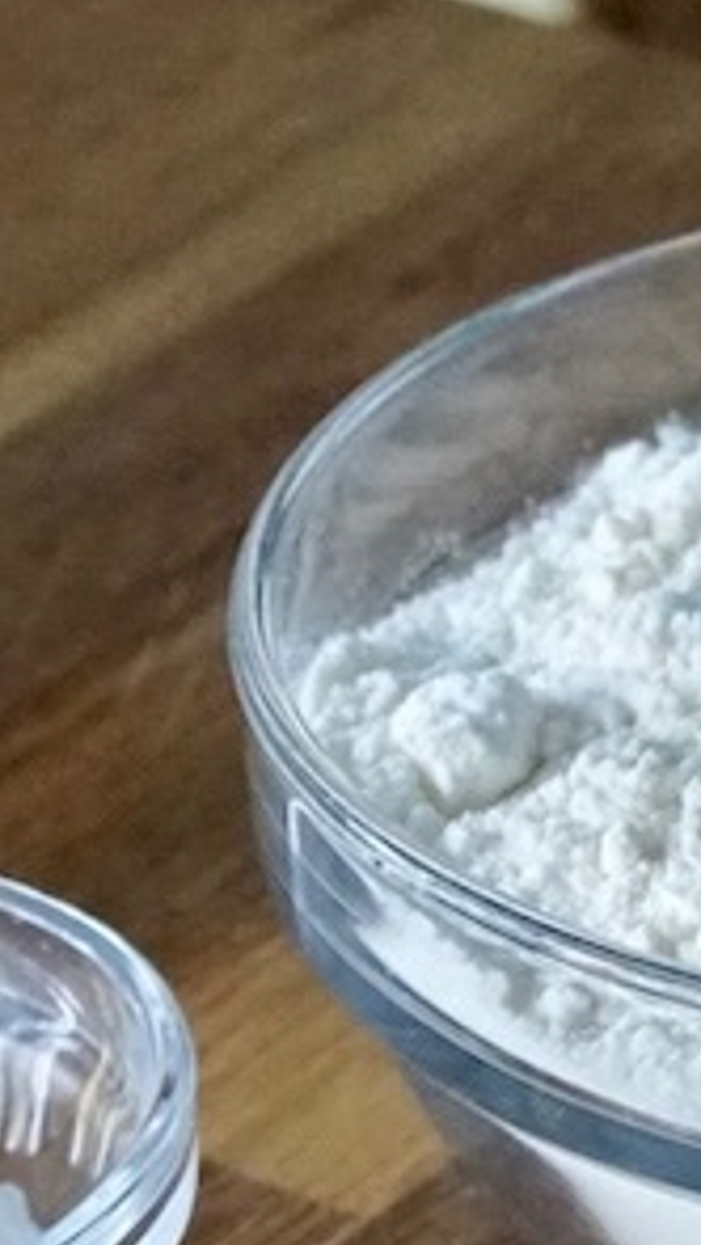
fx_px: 6310
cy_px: 1340
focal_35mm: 191
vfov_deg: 11.1
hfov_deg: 6.3
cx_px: 1009
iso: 6400
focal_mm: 28
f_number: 4.5
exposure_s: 1/160
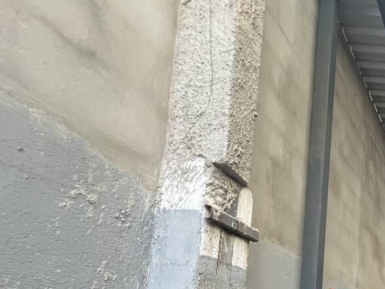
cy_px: 317
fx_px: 356
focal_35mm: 32
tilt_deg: +5.2
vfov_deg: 37.2
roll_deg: -0.9
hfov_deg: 39.1
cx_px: 473
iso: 250
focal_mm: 1.57
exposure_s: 1/60
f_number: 1.8
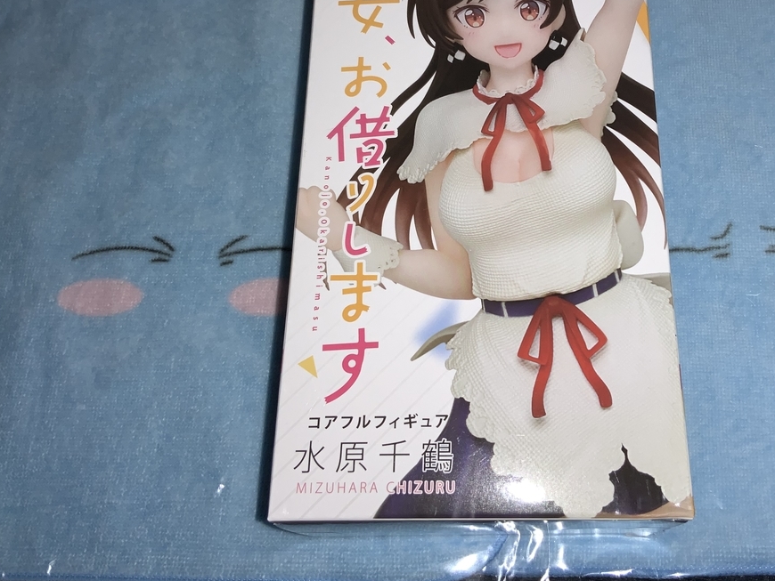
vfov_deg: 35.6
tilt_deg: -67.6
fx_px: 896
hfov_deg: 46.4
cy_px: 184
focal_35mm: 40
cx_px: 485
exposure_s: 1/87
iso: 16
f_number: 1.8
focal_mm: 3
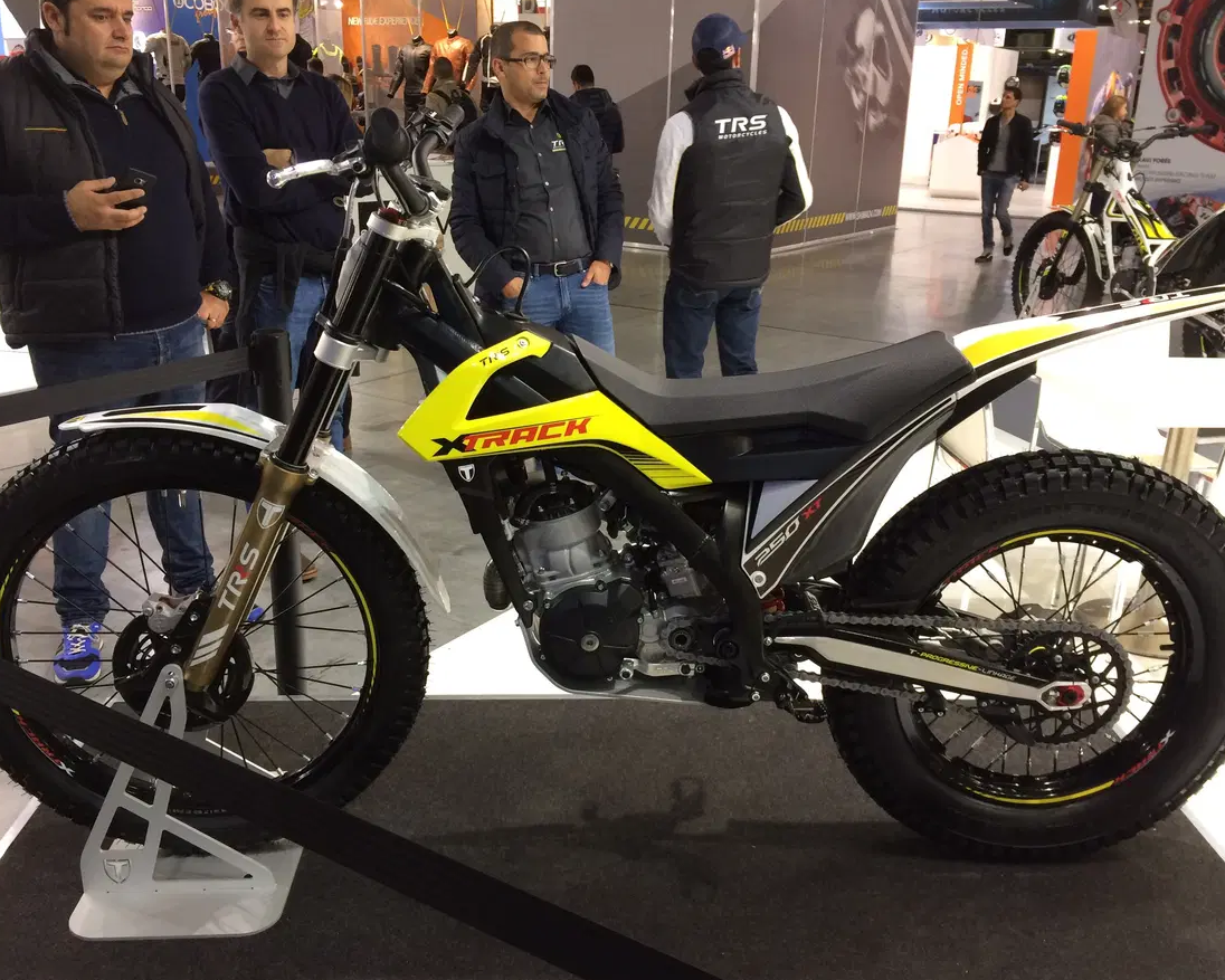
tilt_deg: -20.9
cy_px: 494
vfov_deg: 47.1
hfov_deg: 57.1
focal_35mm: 31
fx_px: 1124
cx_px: 657
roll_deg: -0.9
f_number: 2.2
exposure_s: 1/33
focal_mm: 4.15
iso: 80
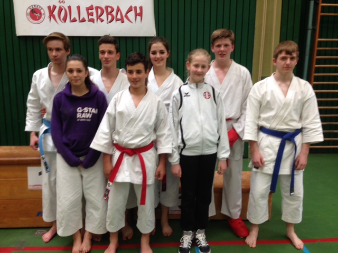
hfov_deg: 55.4
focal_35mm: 33
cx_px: 169
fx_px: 322
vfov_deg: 42.9
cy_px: 126
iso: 64
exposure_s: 1/30
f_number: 2.4
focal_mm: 4.12
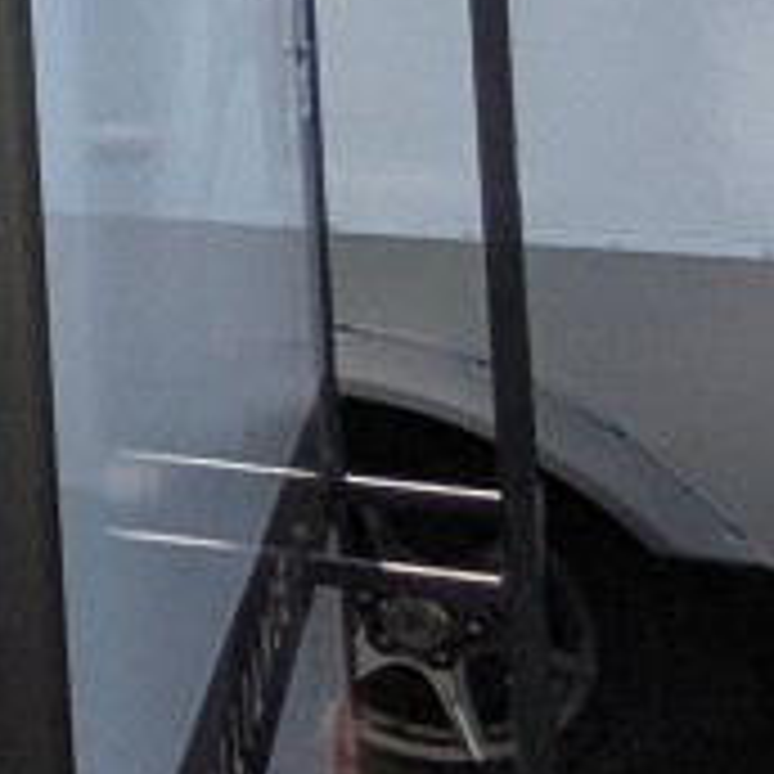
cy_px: -410
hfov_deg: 9.0
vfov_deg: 14.1
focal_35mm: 115
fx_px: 2909
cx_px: -2054
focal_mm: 2.35
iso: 51
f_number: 2.2
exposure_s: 1/1721
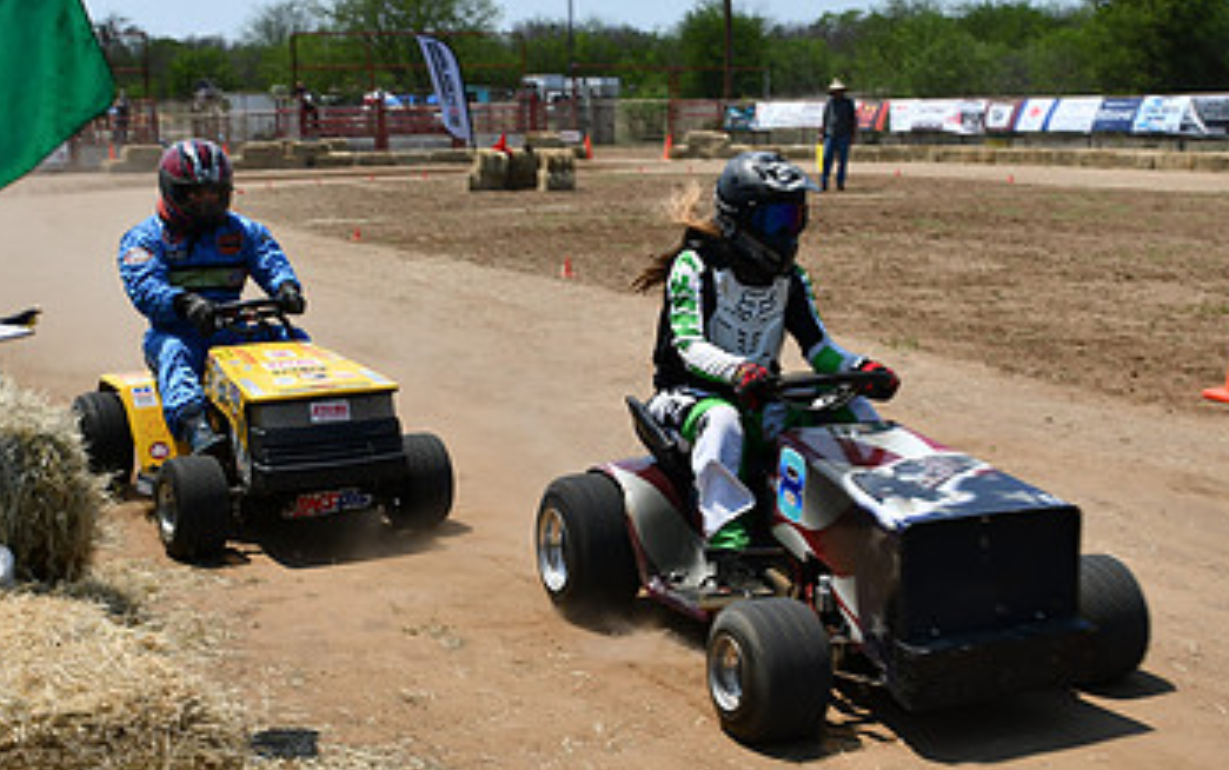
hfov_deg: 36.2
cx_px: 664
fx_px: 1877
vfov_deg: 23.0
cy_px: 221
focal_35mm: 56
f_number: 10
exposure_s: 1/400
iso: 100
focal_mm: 22
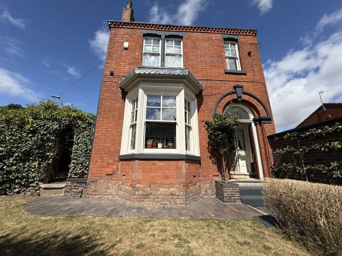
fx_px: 138
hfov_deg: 102.1
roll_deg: -1.4
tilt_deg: +16.0
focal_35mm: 14
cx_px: 171
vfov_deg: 85.7
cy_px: 128
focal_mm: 2.22
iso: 50
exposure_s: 1/3289
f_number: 2.2
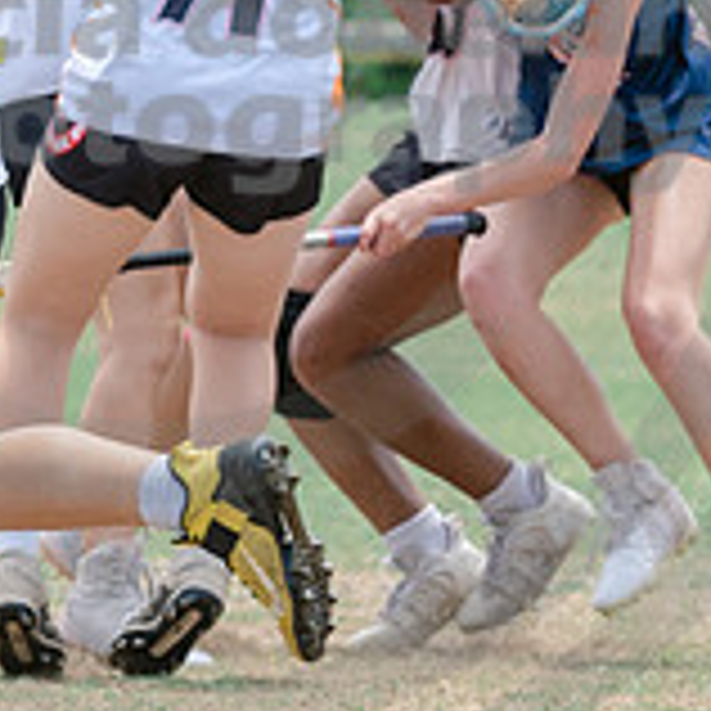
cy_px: 458
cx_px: 89
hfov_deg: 1.8
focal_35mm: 974
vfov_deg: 1.8
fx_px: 22634
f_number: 5
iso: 400
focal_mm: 135
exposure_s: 1/1600
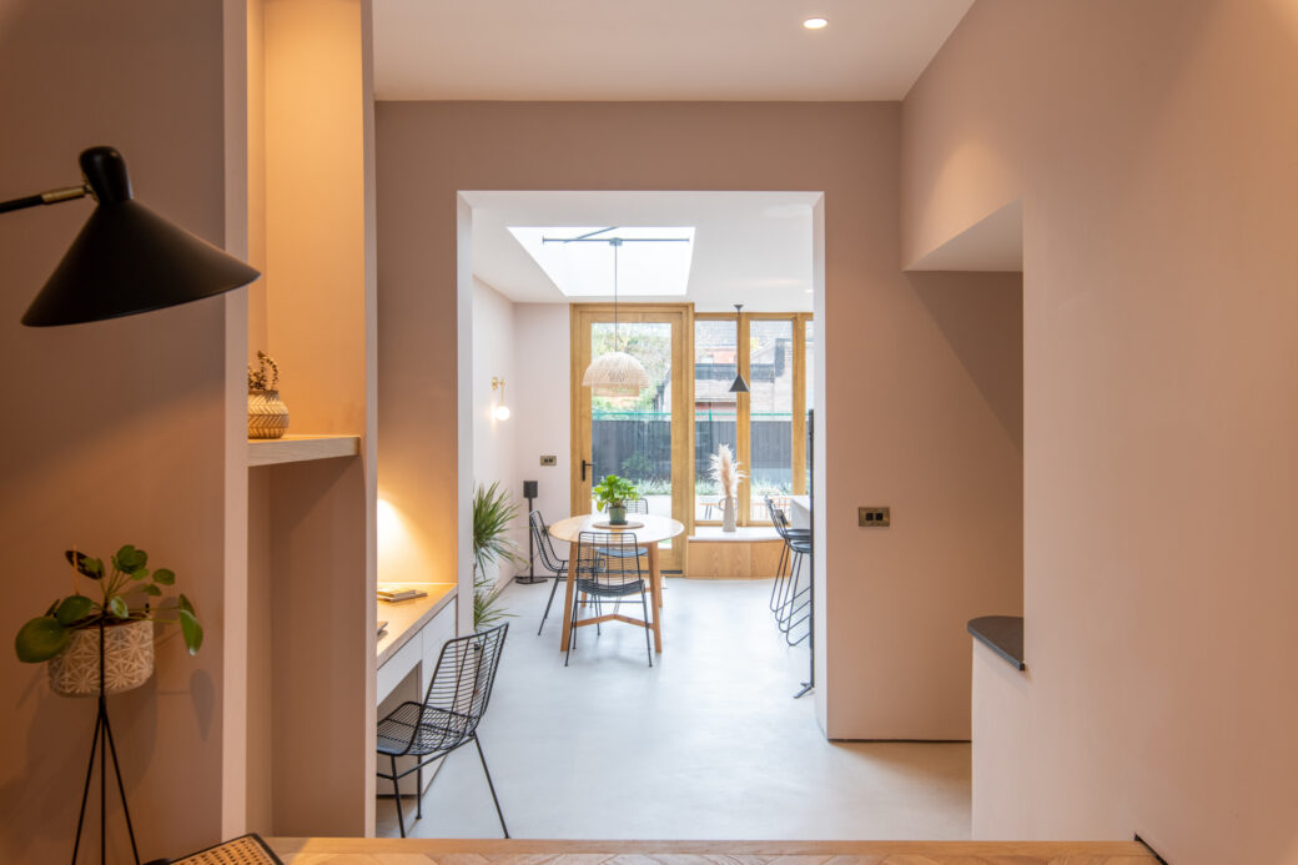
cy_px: 432
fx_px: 865
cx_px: 649
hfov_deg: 73.8
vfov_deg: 53.1
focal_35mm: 24
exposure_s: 1/20
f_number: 8
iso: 320
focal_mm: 24
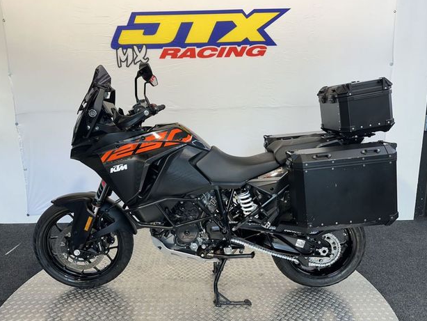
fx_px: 309
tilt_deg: -11.6
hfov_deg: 69.4
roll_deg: +0.3
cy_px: 159
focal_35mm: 25
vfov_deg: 54.9
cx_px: 208
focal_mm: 6.86
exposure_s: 1/100
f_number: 1.78
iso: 64
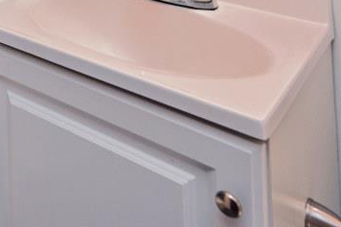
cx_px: -150
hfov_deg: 26.3
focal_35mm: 59
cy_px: -229
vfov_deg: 16.9
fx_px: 559
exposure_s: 1/60
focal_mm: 14
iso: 800
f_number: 4
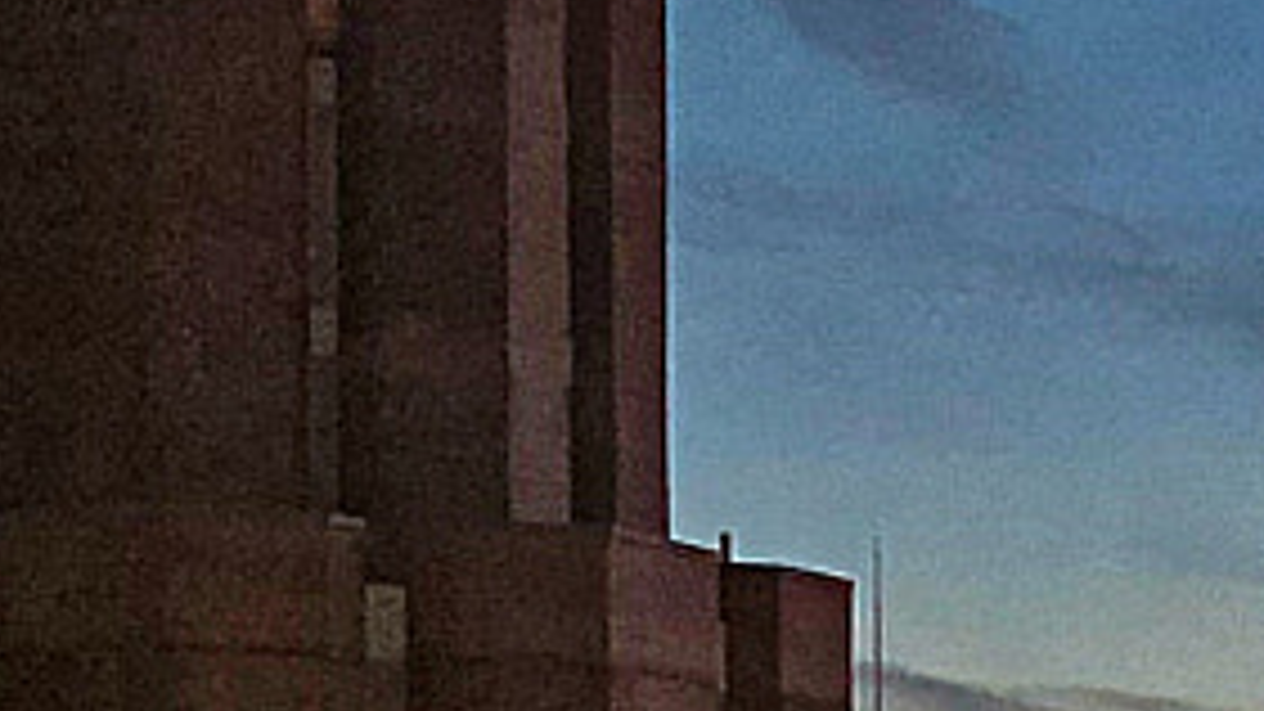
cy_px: 1152
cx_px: 2123
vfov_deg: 6.8
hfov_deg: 11.6
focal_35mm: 174
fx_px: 5831
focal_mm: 4
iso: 640
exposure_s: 1/30
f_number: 1.8
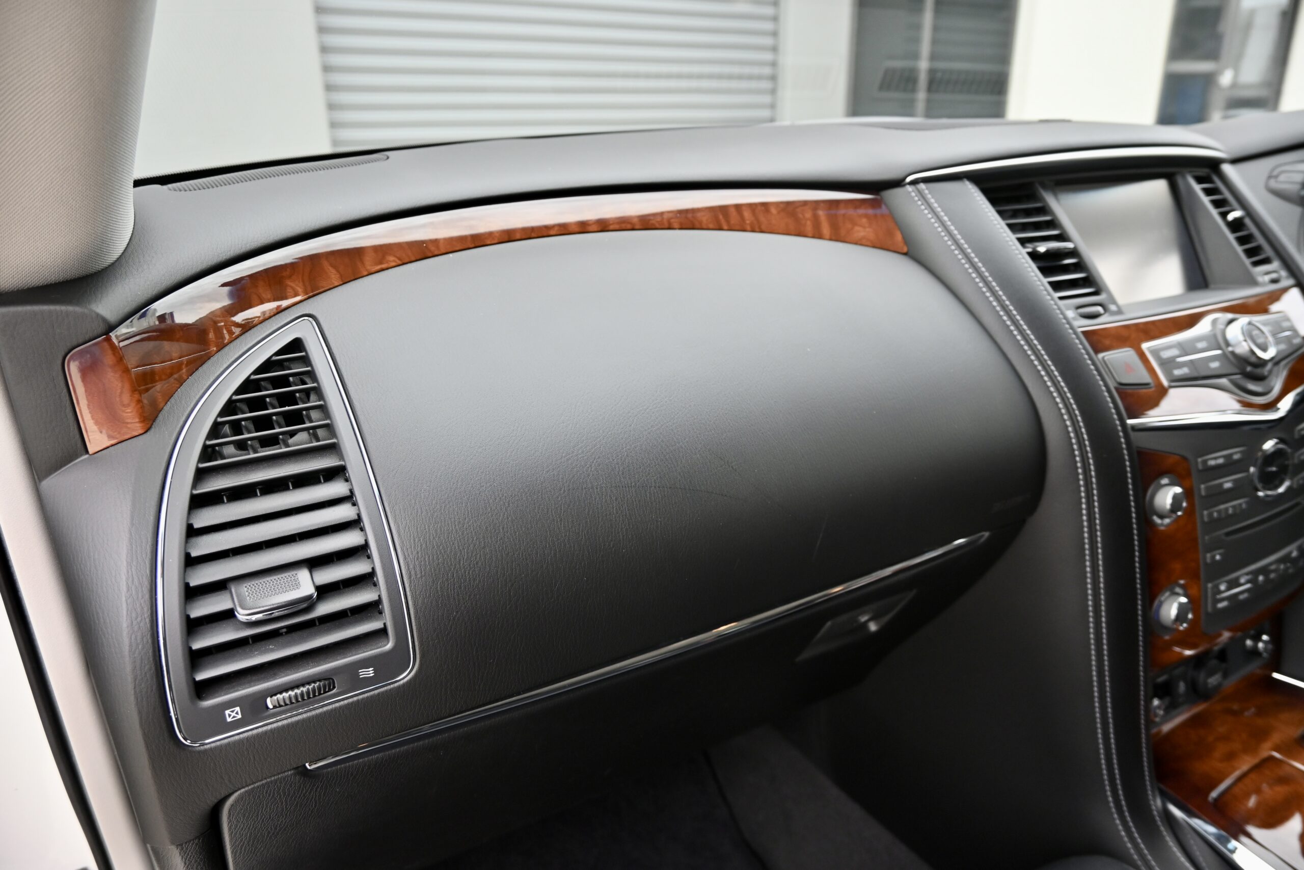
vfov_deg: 53.1
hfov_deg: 73.7
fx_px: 869
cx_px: 652
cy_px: 435
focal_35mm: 24
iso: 360
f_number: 4
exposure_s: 1/250
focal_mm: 16
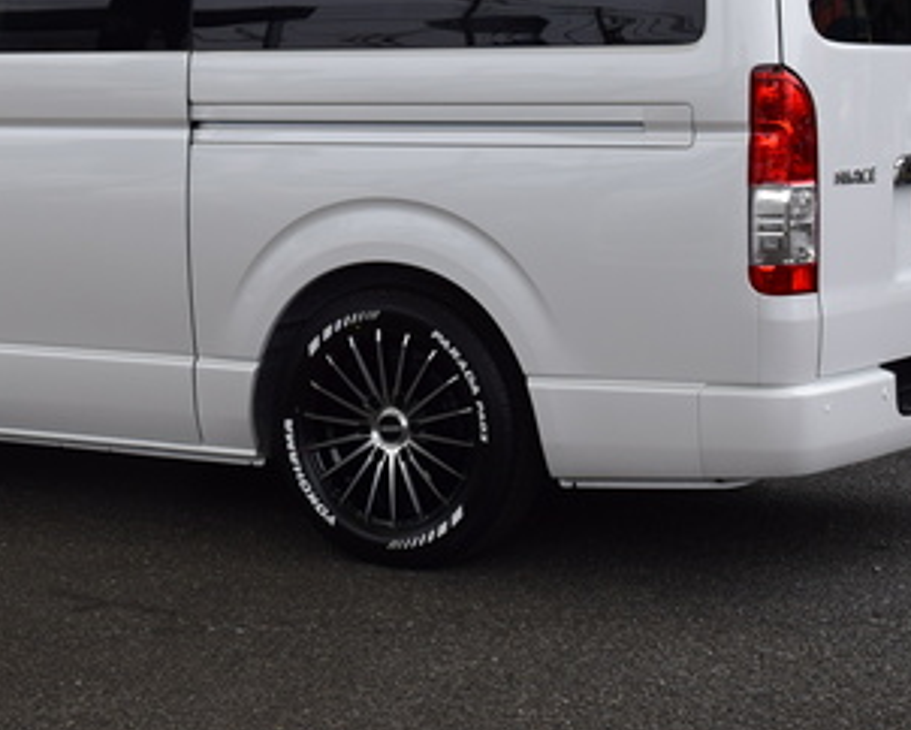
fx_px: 2642
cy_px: 170
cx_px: 262
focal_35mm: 98
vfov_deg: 15.6
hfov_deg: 19.5
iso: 400
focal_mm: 35
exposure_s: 1/200
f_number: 10
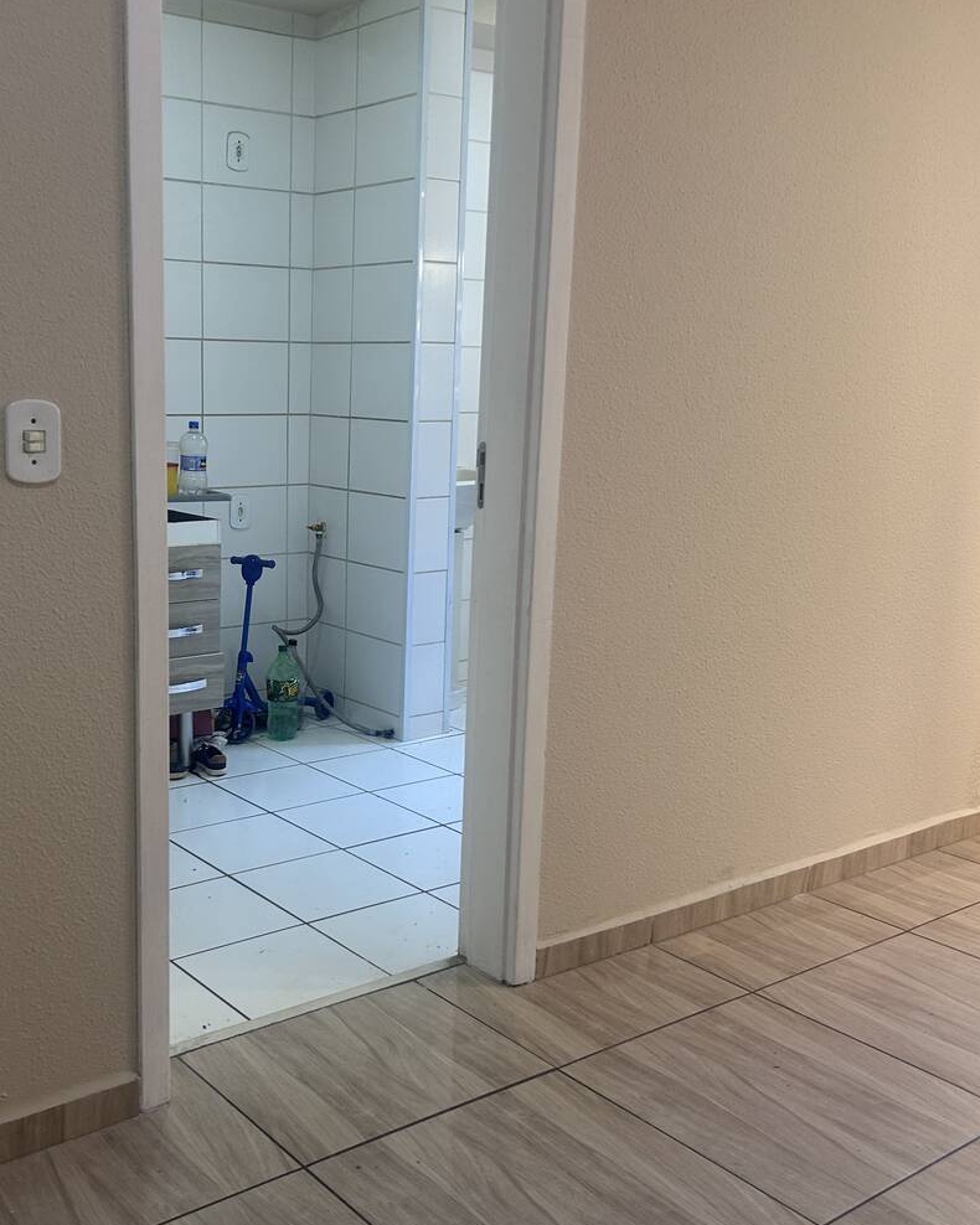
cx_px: 337
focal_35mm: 37
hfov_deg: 39.7
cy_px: 643
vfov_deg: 49.1
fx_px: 1342
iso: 80
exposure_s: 1/60
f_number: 1.5
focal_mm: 5.7
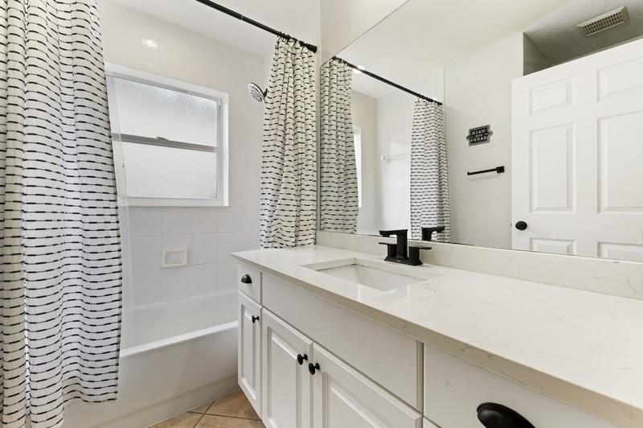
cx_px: 322
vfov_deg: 77.2
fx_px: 268
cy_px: 214
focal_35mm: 15
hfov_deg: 100.4
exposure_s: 1/5
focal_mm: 15
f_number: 8
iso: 100
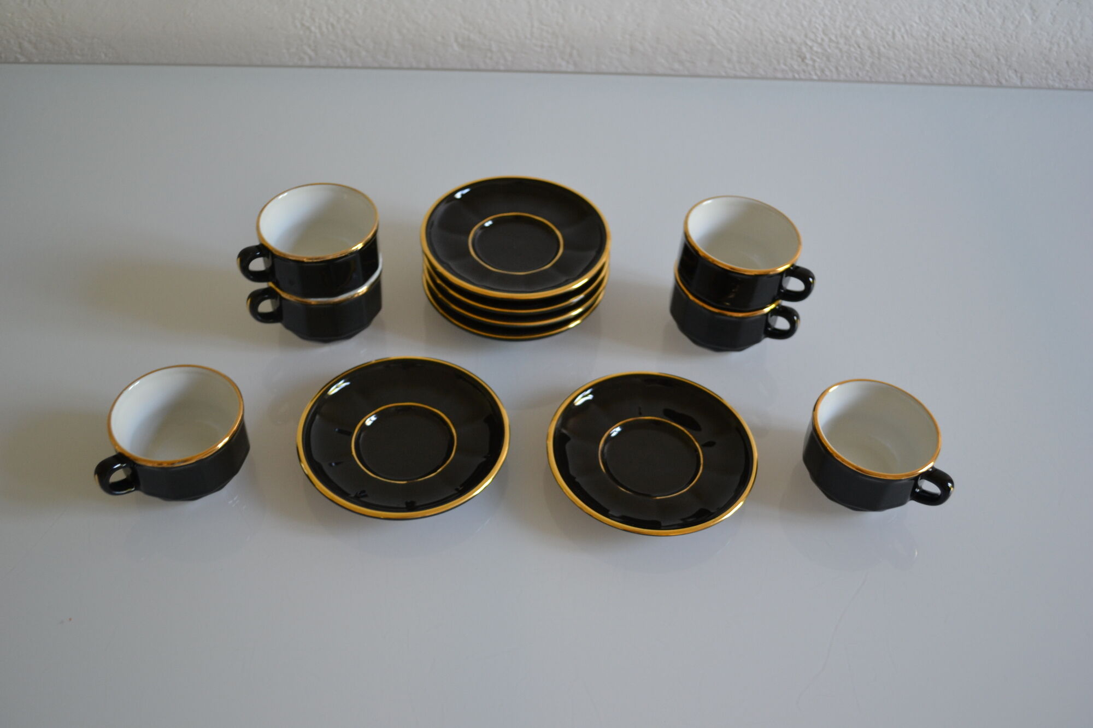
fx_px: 1093
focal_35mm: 36
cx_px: 546
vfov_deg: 36.9
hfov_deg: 53.1
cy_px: 364
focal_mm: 24
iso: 400
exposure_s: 1/30
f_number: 4
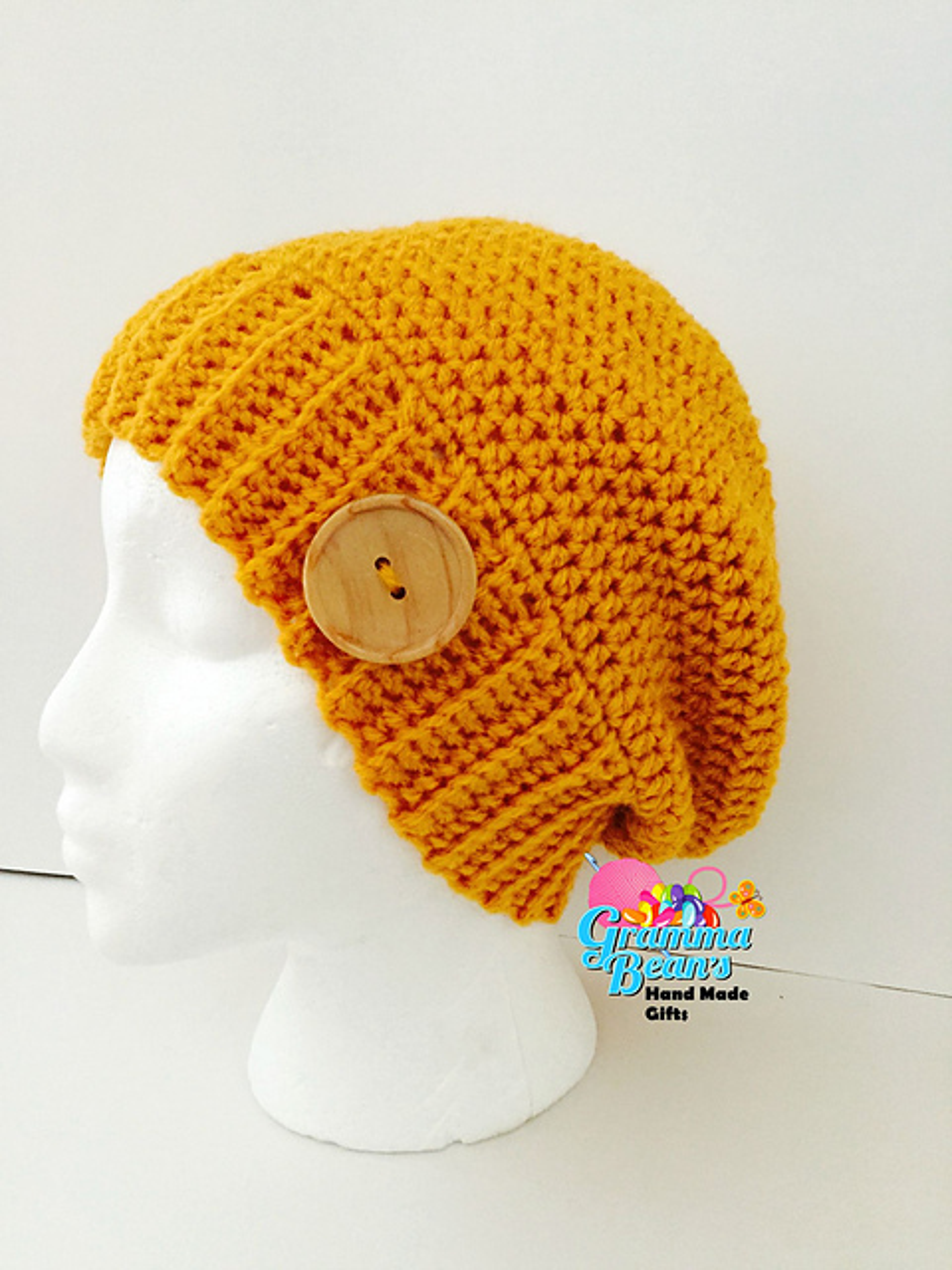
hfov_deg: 48.2
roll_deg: +1.0
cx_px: 476
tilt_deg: -14.2
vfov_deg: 61.7
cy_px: 635
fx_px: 1063
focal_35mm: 29
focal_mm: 4.15
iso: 250
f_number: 2.2
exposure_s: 1/24
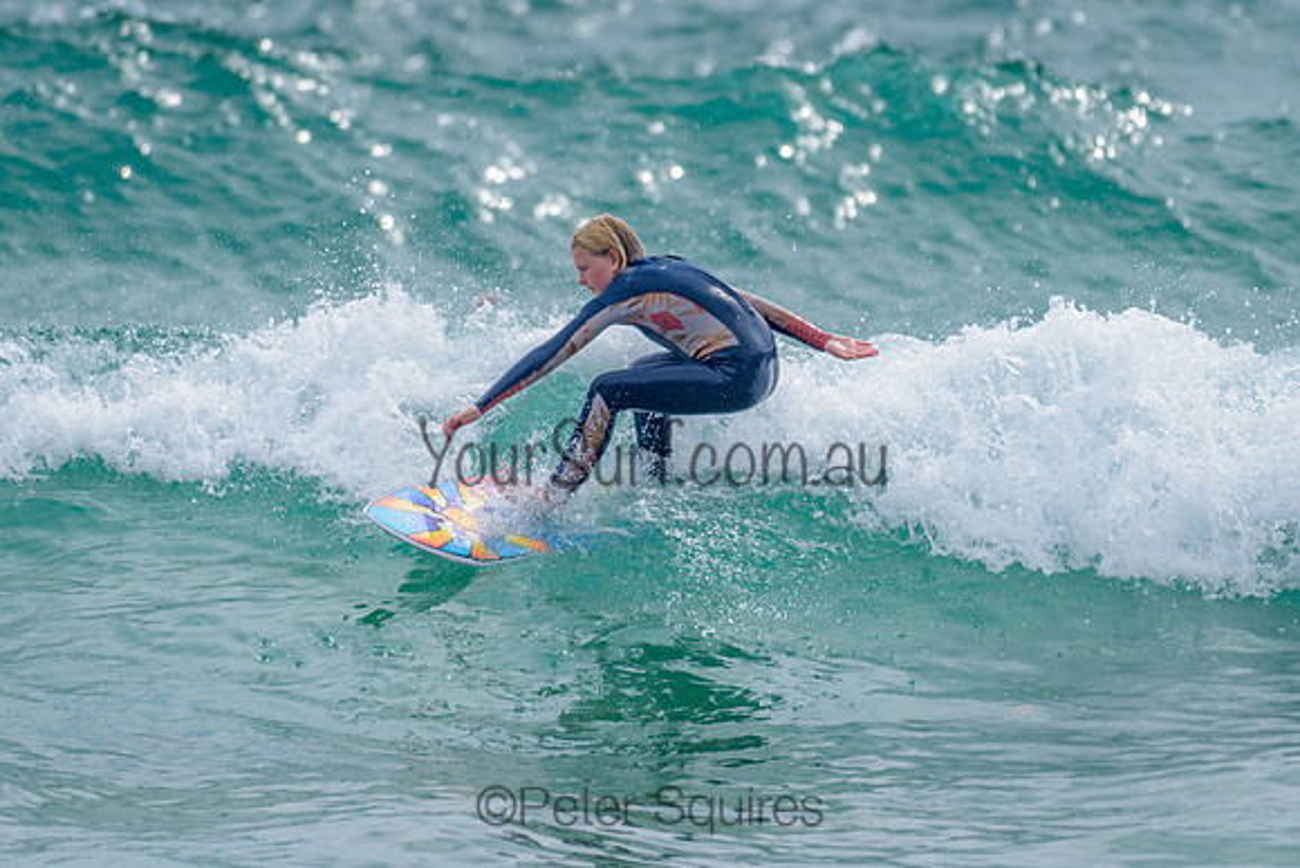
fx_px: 22125
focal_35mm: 613
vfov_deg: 2.2
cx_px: 631
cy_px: 336
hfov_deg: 3.4
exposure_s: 1/2000
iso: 180
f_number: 5.6
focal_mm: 500
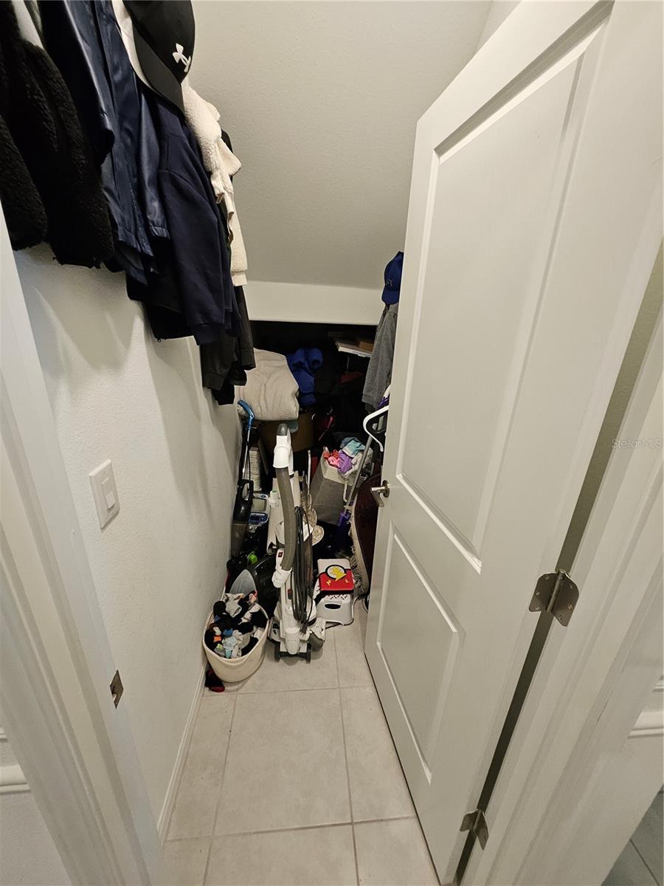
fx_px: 332
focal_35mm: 13
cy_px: 443
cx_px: 332
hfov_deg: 89.9
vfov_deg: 106.2
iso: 160
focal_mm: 1.7
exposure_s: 1/60
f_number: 2.2
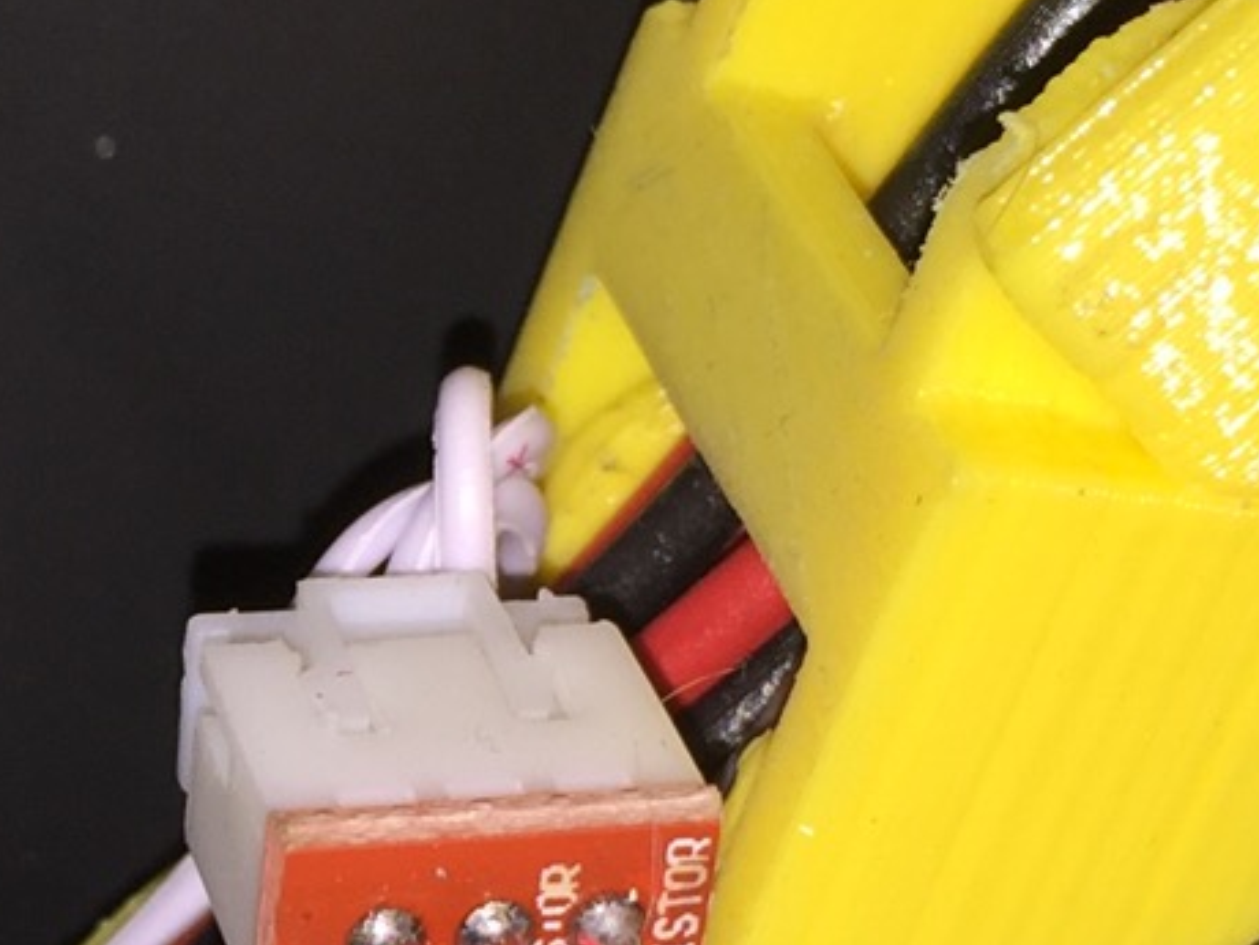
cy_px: 816
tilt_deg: -36.4
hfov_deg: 14.9
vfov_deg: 11.4
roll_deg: -3.7
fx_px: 4692
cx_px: -85
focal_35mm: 129
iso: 32
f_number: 2.2
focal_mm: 4.15
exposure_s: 1/179
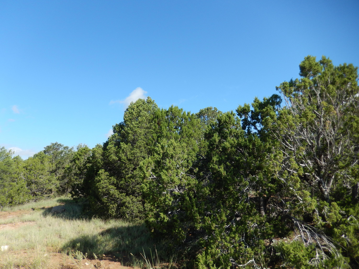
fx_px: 259
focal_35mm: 25
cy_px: 134
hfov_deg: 69.4
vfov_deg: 54.9
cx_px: 180
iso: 125
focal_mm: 4.5
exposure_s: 1/800
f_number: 3.4
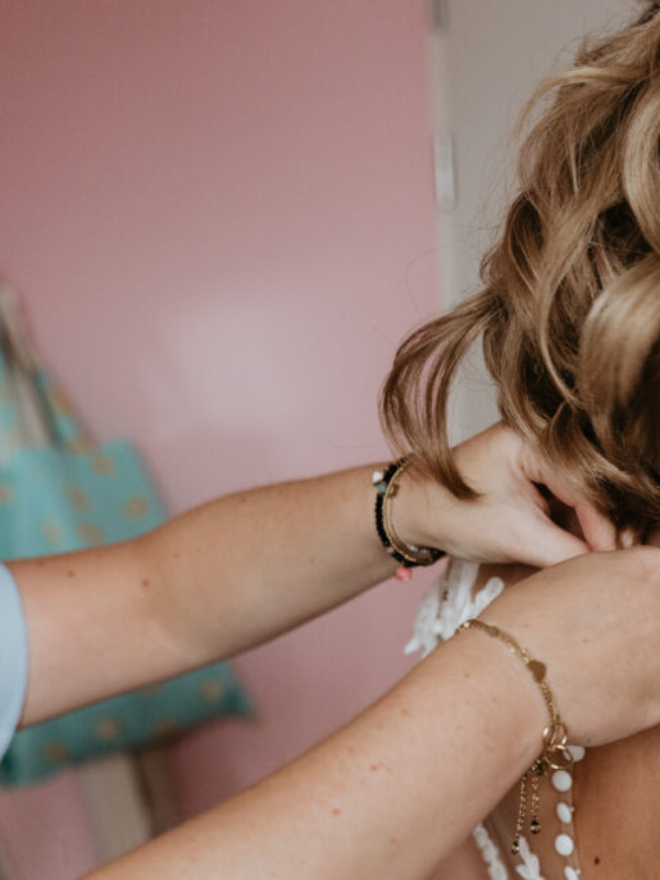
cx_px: 568
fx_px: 1728
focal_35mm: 68
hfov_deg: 21.2
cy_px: 801
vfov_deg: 27.5
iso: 1600
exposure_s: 1/250
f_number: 2.8
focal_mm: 35
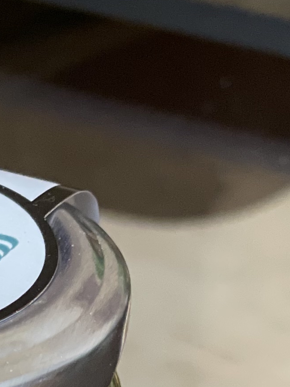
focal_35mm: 241
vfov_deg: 8.0
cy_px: 629
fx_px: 2693
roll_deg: +0.4
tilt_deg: -31.8
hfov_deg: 6.1
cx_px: -183
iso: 250
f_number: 2
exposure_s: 1/40
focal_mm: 6
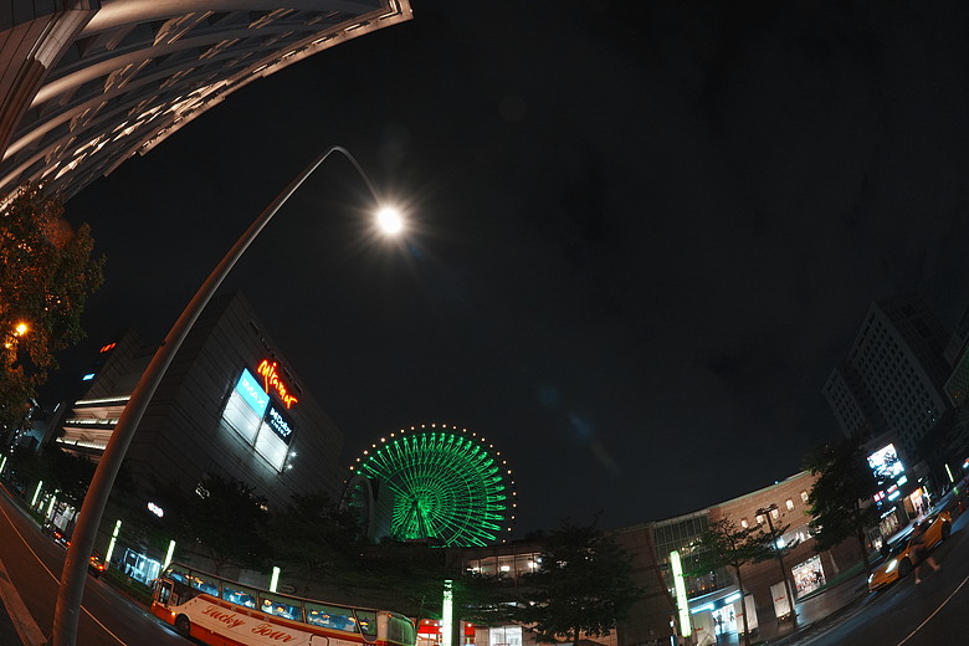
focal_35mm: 14
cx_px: 484
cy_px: 323
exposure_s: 1/8
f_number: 16
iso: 2500
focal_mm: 14
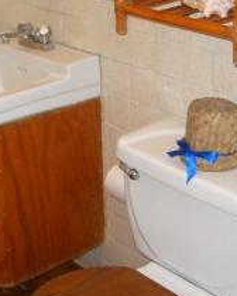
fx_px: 693
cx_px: 95
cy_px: 66
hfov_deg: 19.4
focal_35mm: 79
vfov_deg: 23.8
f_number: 2.7
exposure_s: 1/60
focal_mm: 6.2
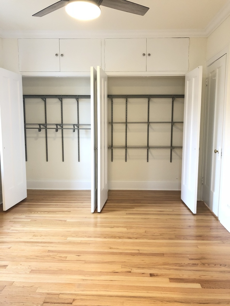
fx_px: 248
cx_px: 115
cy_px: 153
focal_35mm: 28
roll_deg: -0.3
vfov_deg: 63.4
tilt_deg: -6.9
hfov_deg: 49.7
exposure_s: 1/7
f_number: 1.8
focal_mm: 4
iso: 100
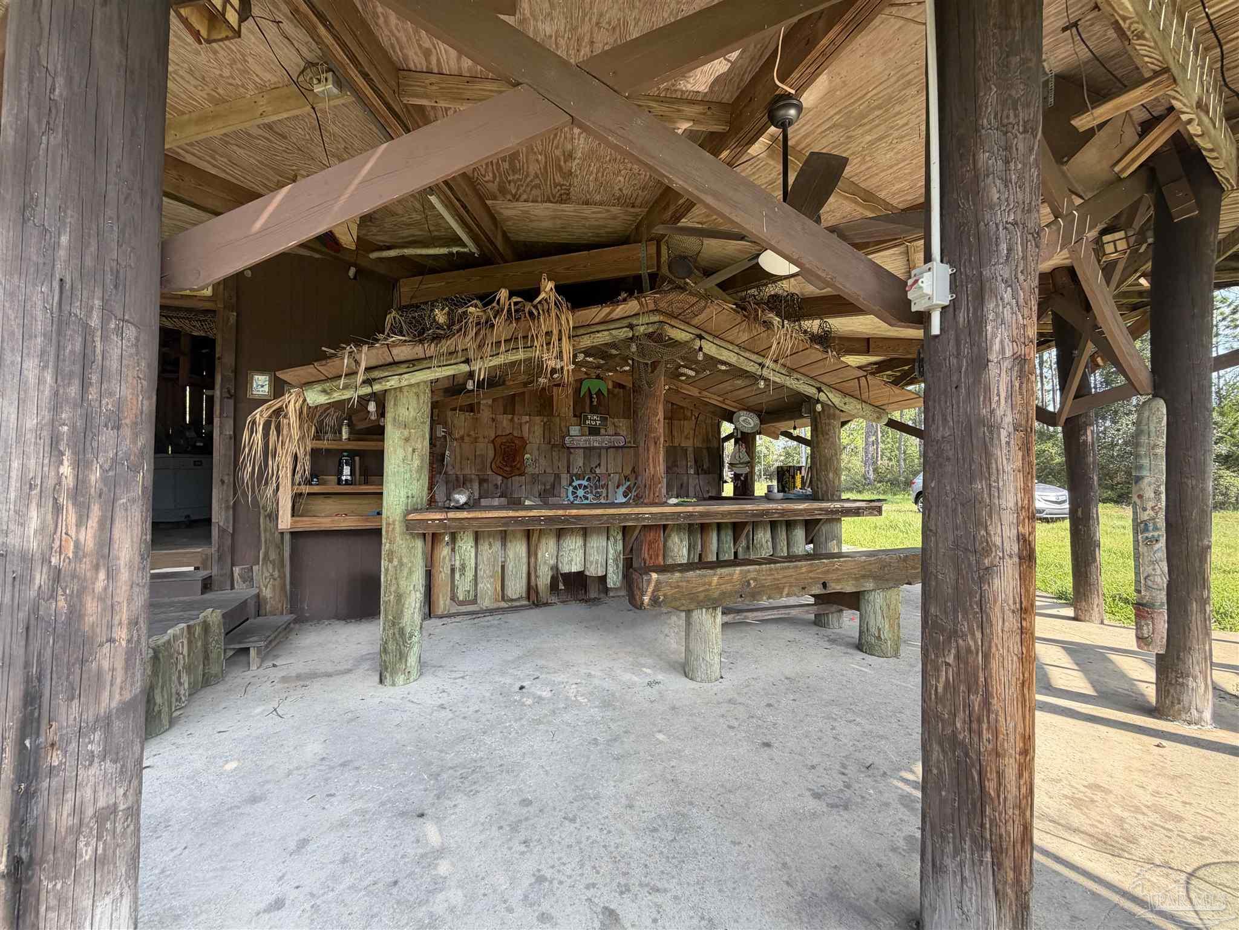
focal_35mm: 14
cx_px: 620
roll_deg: +1.5
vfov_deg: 85.7
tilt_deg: +1.0
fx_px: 501
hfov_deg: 102.1
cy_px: 465
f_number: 2.2
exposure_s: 1/189
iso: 50
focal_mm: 2.22
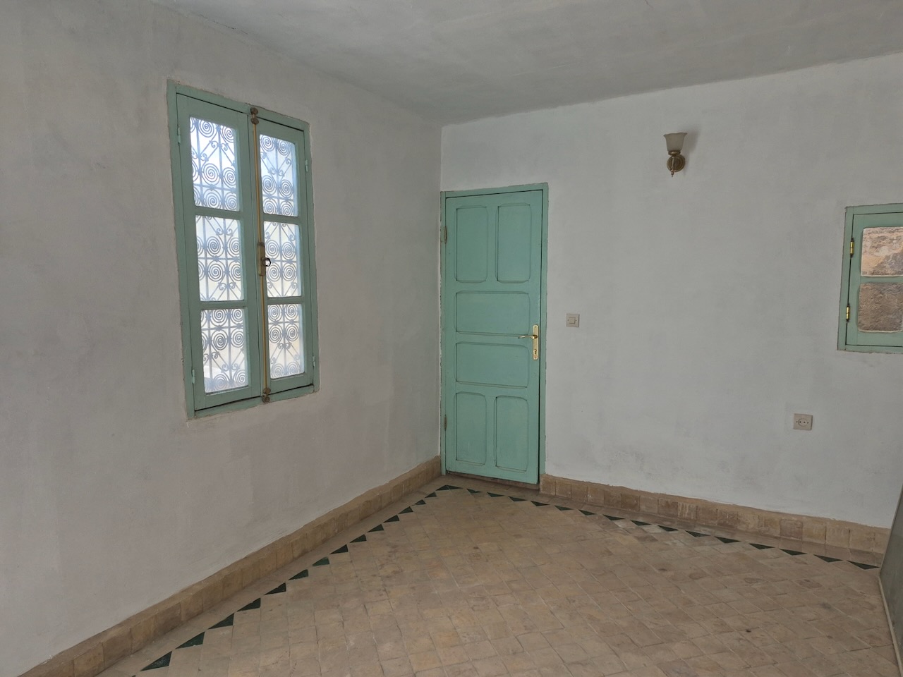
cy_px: 338
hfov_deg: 73.9
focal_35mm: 23
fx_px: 600
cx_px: 452
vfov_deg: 58.9
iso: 125
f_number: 1.8
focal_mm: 5.4
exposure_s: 1/180
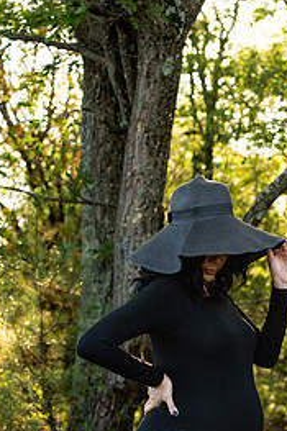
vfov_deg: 17.1
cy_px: 208
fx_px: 1437
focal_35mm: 120
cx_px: 226
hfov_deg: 11.4
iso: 800
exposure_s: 1/400
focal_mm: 70
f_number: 4.5
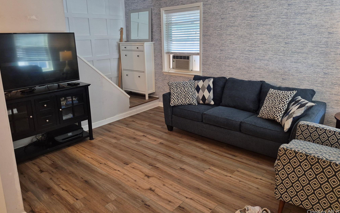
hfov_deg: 72.5
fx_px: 232
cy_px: 85
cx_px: 167
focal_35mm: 25
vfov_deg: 49.0
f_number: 1.8
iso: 500
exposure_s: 1/120
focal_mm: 5.4
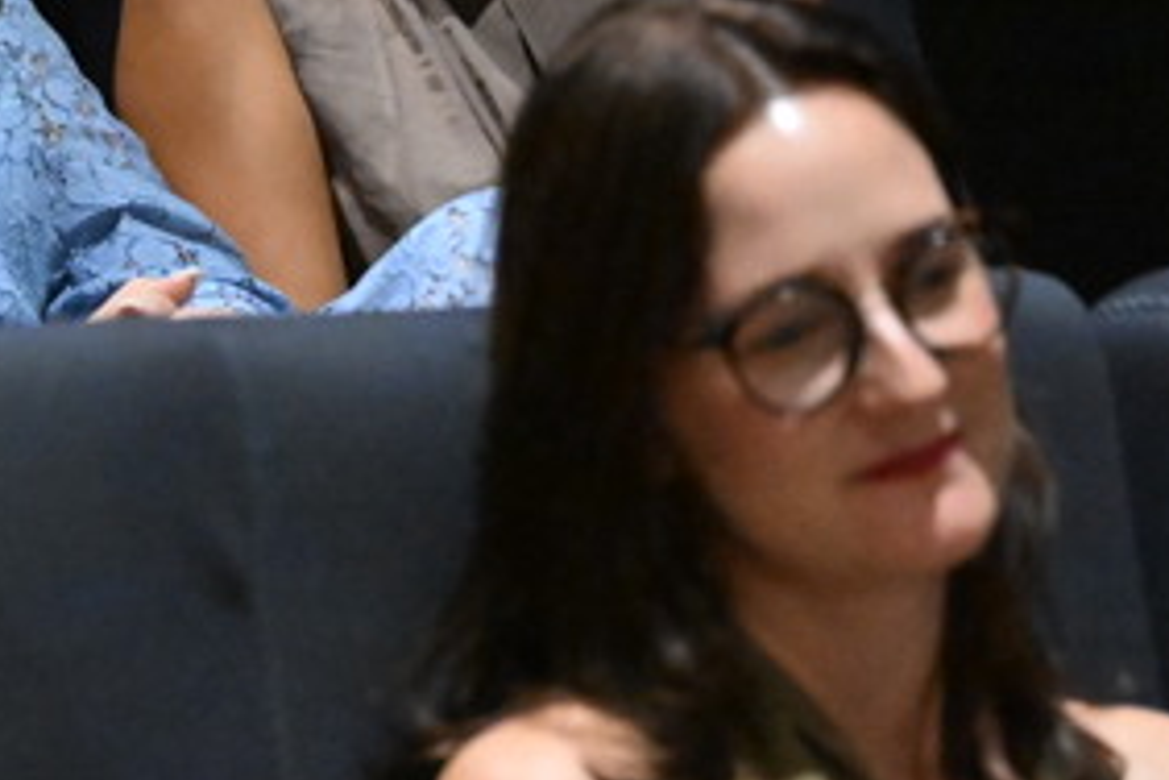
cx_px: 274
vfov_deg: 5.3
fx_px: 8345
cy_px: 120
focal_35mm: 257
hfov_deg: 8.0
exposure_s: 1/125
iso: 16000
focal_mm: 70
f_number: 2.8
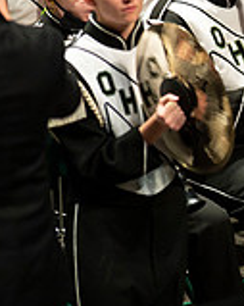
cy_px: -35
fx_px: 9288
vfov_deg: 1.9
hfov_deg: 1.5
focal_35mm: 1028
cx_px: 503
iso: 3200
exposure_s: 1/500
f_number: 2.8
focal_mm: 300
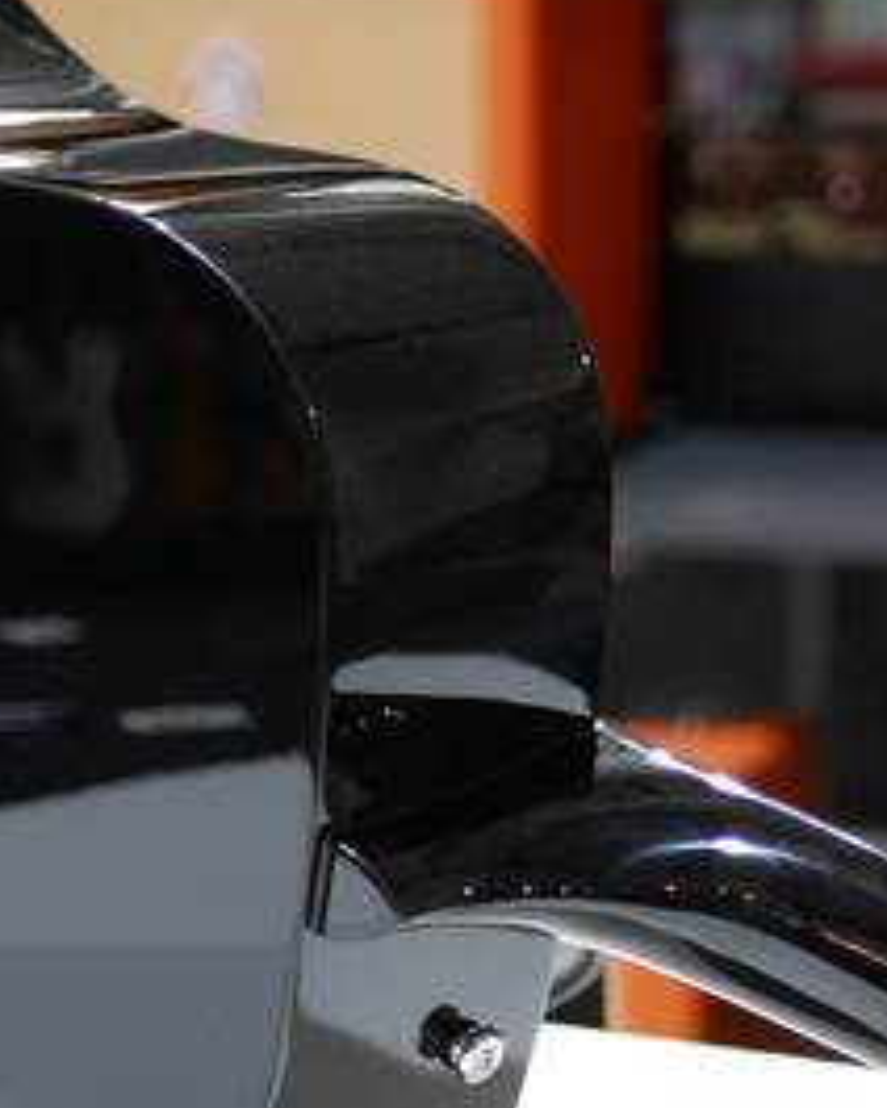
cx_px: 741
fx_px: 5447
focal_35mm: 166
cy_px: 648
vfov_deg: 11.6
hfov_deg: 9.3
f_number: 1.7
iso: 400
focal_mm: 25
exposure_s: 1/60
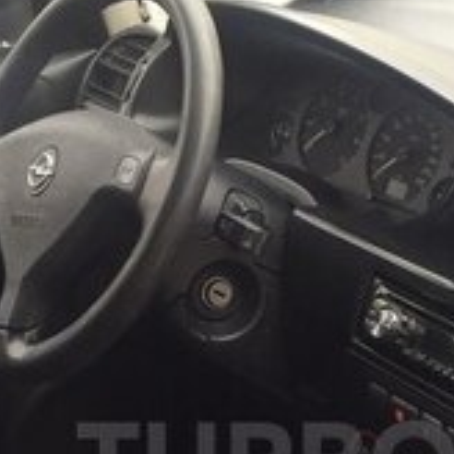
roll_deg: -0.7
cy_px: 464
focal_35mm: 103
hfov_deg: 16.8
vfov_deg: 16.5
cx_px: 360
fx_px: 1528
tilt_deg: -29.0
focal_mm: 4.15
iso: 50
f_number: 2.2
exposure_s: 1/100
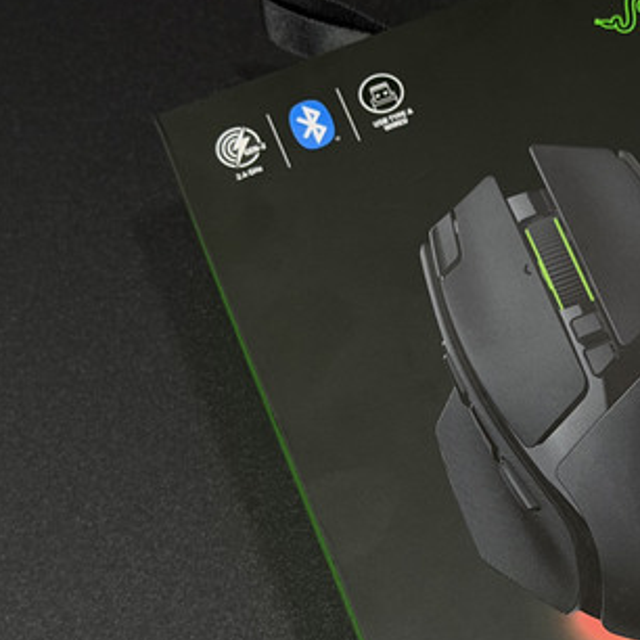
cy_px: 463
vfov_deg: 16.1
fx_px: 2259
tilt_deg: -68.8
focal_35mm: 108
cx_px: 588
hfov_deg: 15.9
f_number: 1.78
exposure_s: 1/60
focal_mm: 6.76
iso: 160
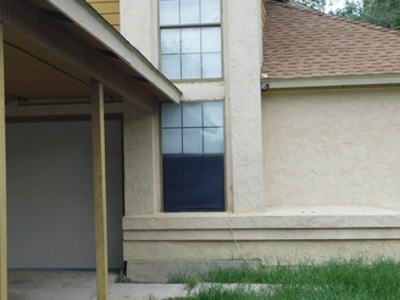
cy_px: 118
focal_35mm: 78
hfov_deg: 25.0
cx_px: 157
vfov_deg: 18.9
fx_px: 901
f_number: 3.6
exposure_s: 1/200
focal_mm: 7.1
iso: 125
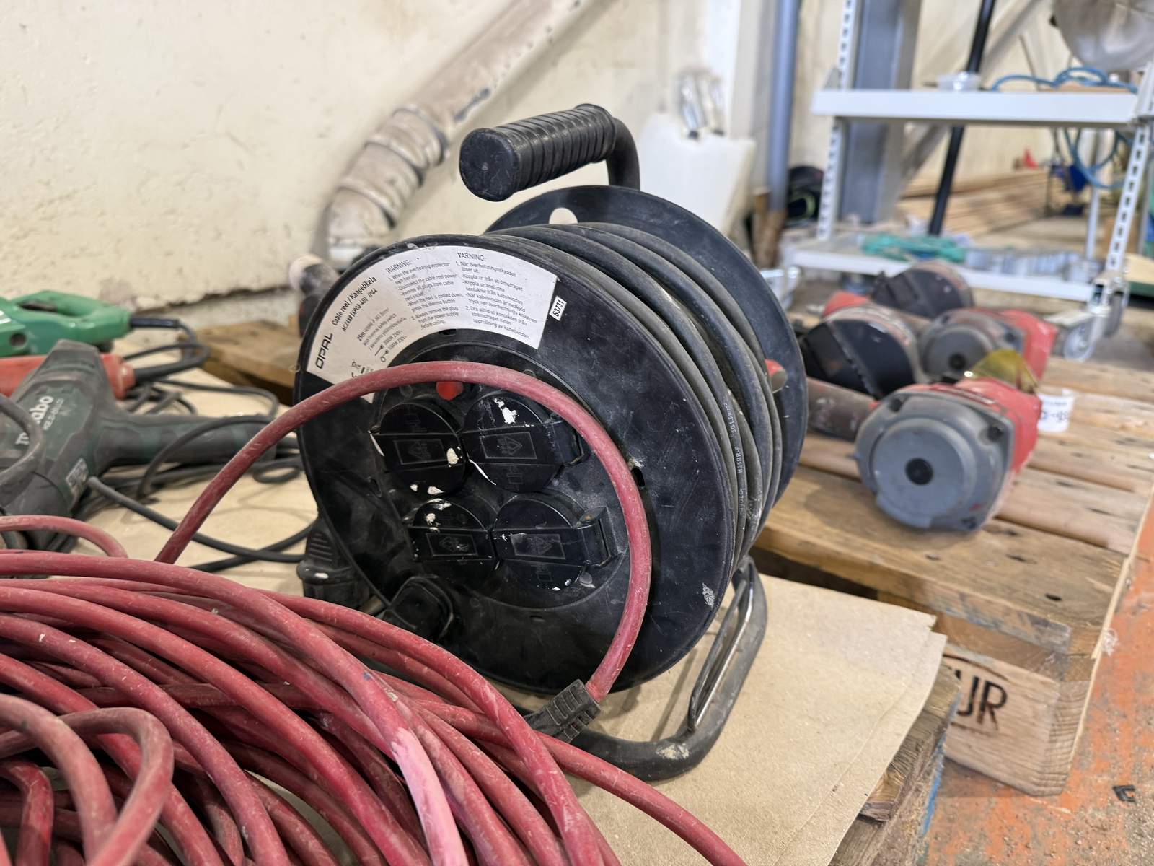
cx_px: 577
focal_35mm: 24
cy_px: 433
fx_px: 800
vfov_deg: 56.8
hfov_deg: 71.6
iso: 200
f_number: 1.78
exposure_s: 1/81
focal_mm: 6.76
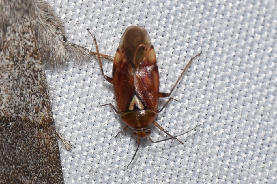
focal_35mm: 210
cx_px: 138
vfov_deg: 6.5
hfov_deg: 9.8
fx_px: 1616
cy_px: 92
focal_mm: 140
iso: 100
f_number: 13
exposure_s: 1/160
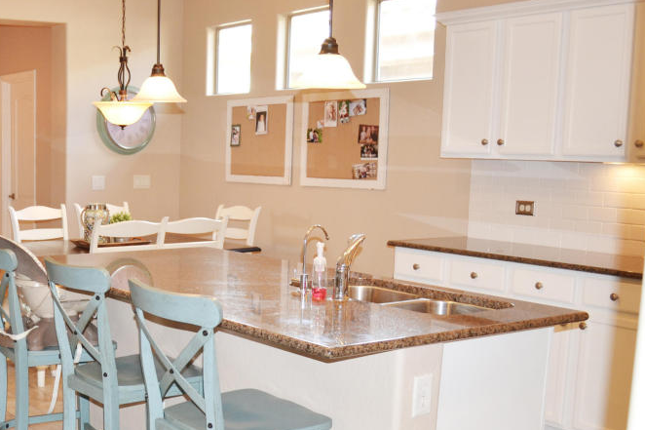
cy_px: 271
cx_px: 102
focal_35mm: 47
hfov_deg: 39.7
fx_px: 842
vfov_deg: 28.5
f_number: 3.5
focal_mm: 18
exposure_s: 1/60
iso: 400
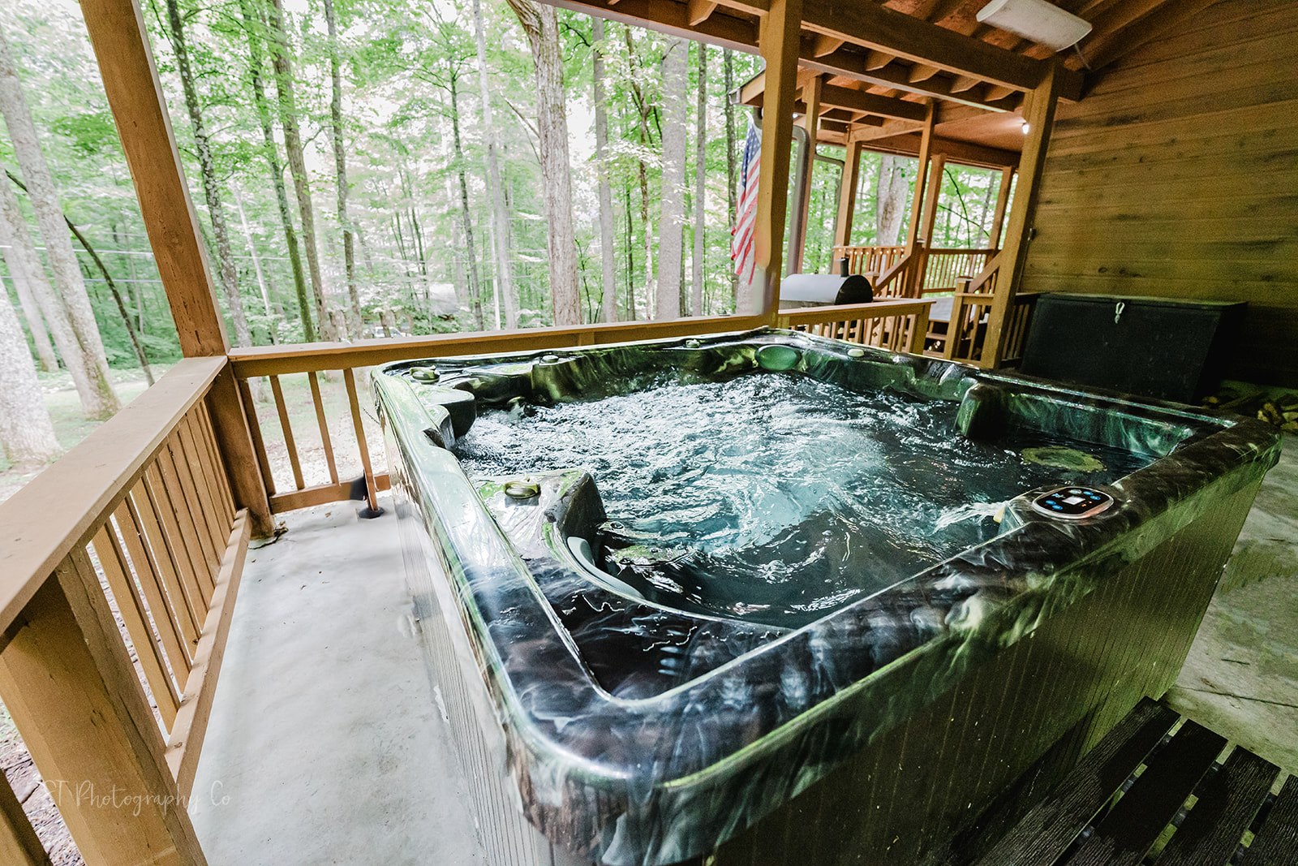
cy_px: 433
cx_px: 649
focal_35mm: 14
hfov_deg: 104.2
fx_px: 505
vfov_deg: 81.2
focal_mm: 14
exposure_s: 1/125
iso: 6400
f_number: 4
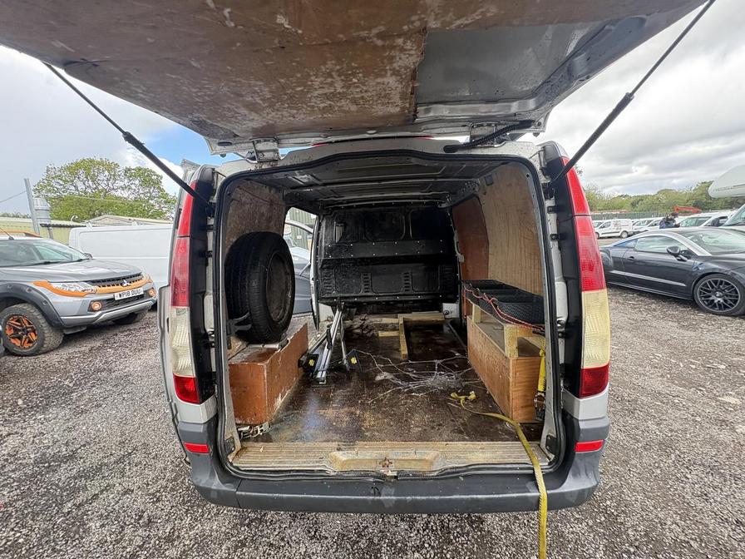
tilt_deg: -8.2
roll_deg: +2.9
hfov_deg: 102.1
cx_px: 372
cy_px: 280
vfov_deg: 85.7
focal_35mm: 14
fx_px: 301
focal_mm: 2.22
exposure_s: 1/99
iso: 100
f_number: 2.2
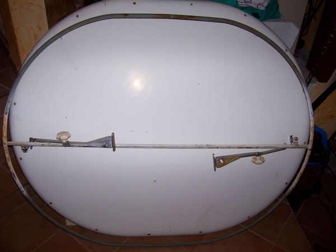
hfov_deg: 54.0
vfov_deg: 41.8
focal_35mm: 34
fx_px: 330
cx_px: 168
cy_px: 126
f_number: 2.7
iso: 80
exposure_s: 1/64
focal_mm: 5.6
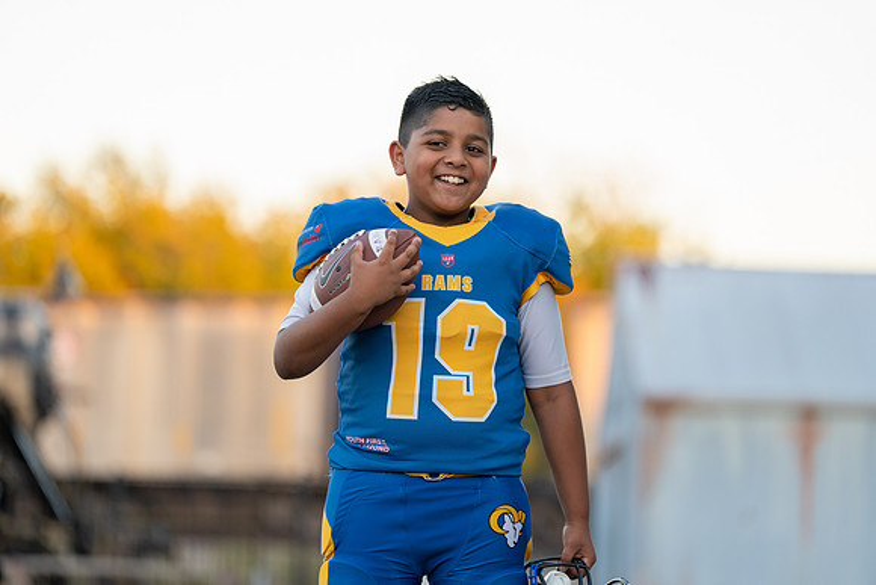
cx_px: 438
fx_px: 3651
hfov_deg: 13.7
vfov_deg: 9.2
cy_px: 292
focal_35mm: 150
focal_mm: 150
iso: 500
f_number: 2.8
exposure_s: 1/320
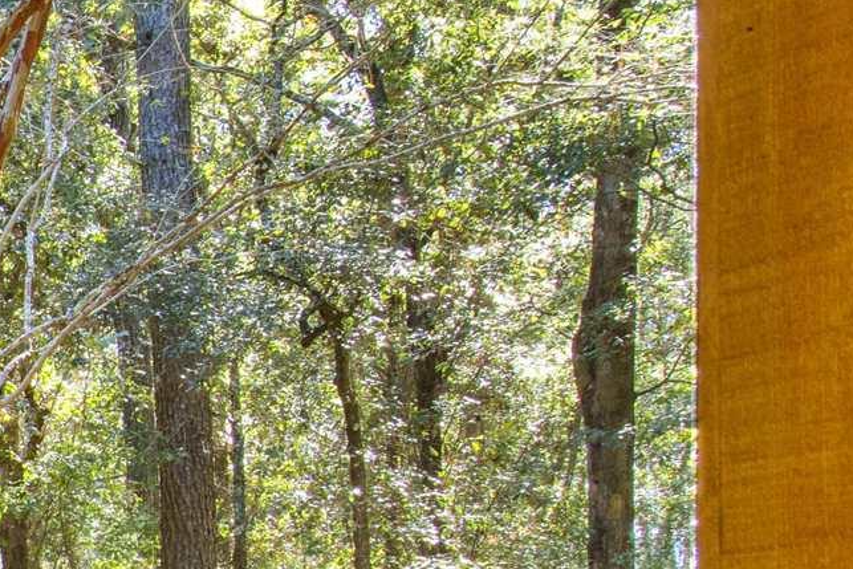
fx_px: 2038
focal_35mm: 86
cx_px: -1137
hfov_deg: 15.2
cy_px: 761
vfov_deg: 15.1
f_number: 11
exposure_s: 1/2.5
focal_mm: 18
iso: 200
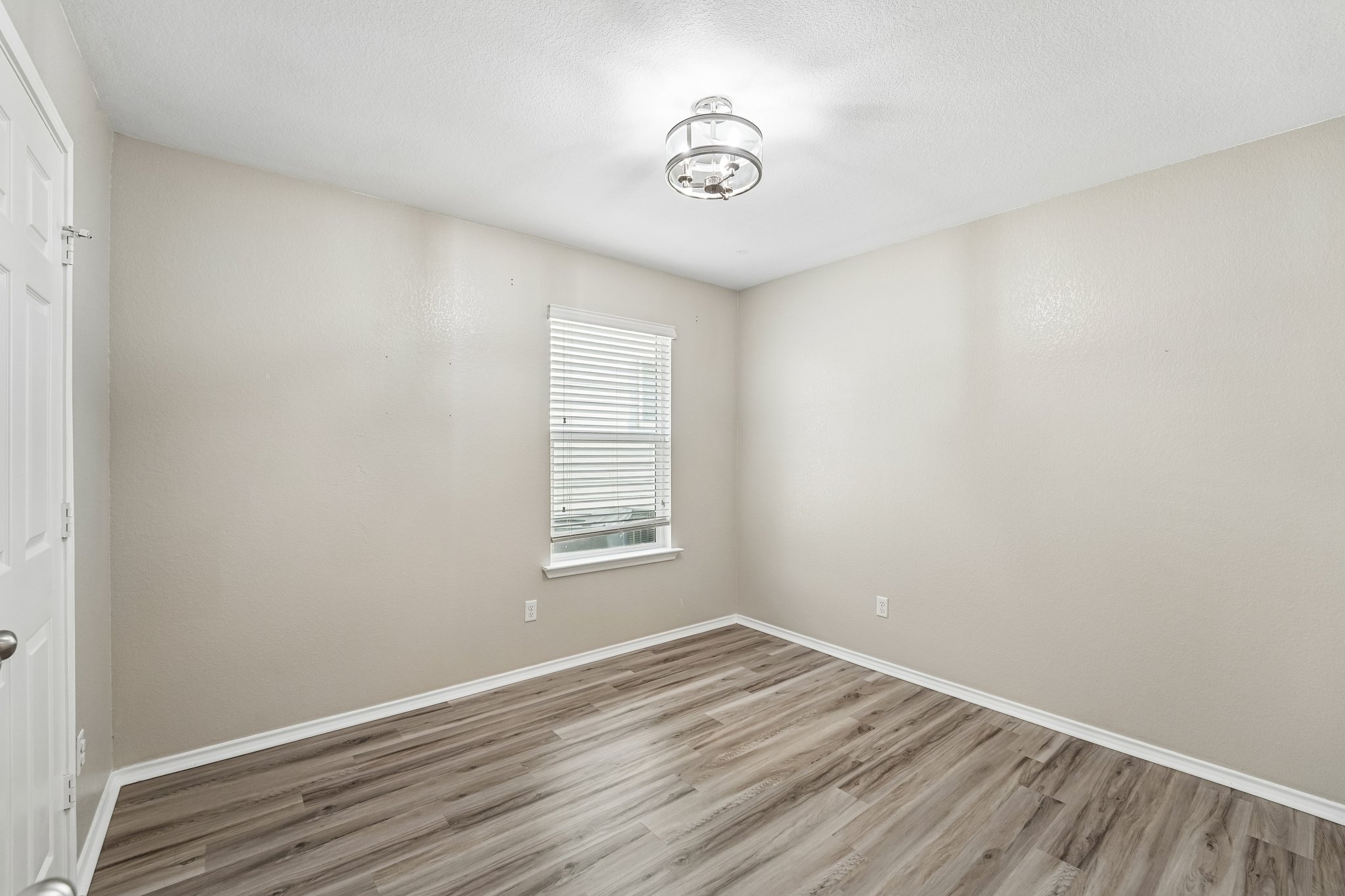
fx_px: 523
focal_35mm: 14
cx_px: 672
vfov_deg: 81.2
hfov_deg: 104.3
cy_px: 448
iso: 400
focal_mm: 14
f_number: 8
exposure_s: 1/15
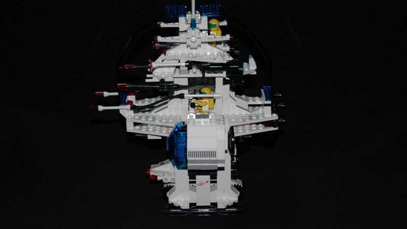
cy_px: 100
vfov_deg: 15.3
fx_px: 852
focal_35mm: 79
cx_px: 204
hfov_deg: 26.9
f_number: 4.5
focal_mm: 50
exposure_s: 1/60
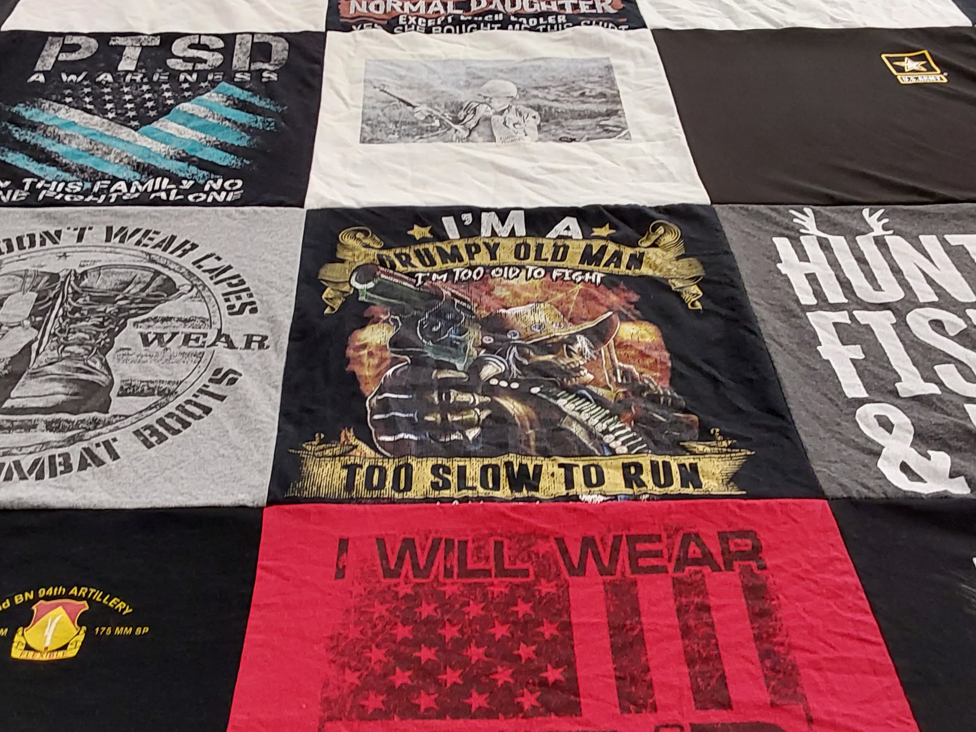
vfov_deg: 33.6
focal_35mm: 43
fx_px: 1212
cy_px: 360
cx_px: 448
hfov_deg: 43.8
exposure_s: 1/50
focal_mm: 2.91
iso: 125
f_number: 1.9
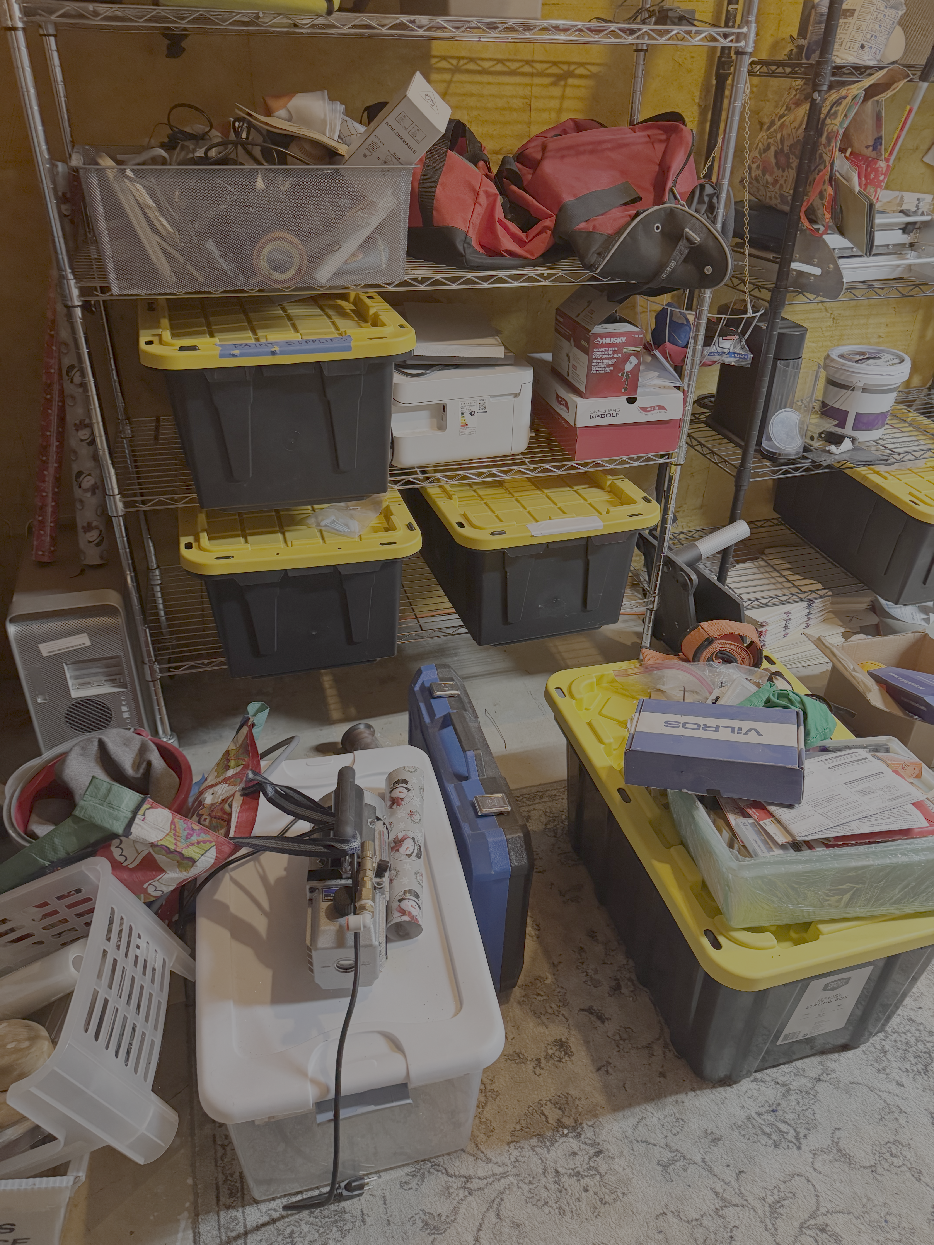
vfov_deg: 71.6
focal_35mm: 24
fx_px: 863
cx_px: 467
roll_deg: -0.3
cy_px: 622
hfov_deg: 56.8
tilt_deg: -33.1
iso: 800
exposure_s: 1/60
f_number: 1.78
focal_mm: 6.76
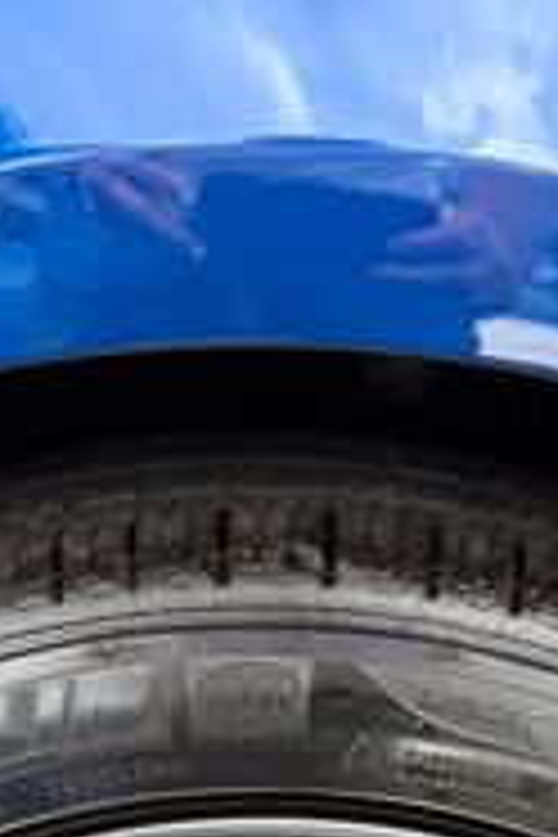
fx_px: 1999
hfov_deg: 15.9
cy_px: 1040
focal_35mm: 86
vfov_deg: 21.7
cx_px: 351
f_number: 1.78
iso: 80
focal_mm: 6.76
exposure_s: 1/290
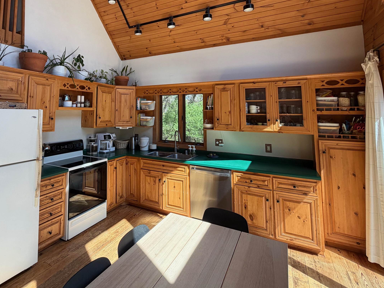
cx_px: 149
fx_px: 222
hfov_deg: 80.5
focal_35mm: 20
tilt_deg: +5.9
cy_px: 93
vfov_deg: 64.0
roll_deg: +0.1
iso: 64
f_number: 2.2
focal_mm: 2.22
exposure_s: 1/171
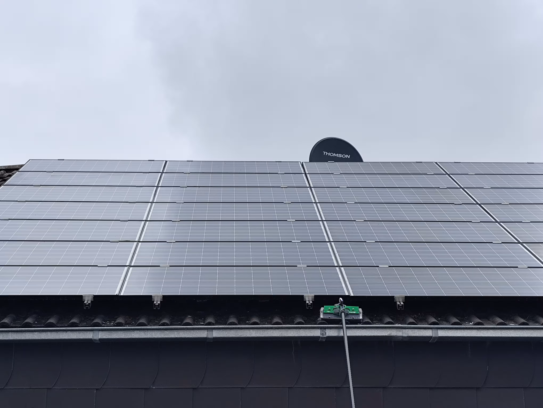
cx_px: 272
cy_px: 204
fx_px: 1129
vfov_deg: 20.4
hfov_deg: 27.0
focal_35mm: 72
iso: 50
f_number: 1.65
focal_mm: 6.19
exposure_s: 1/245
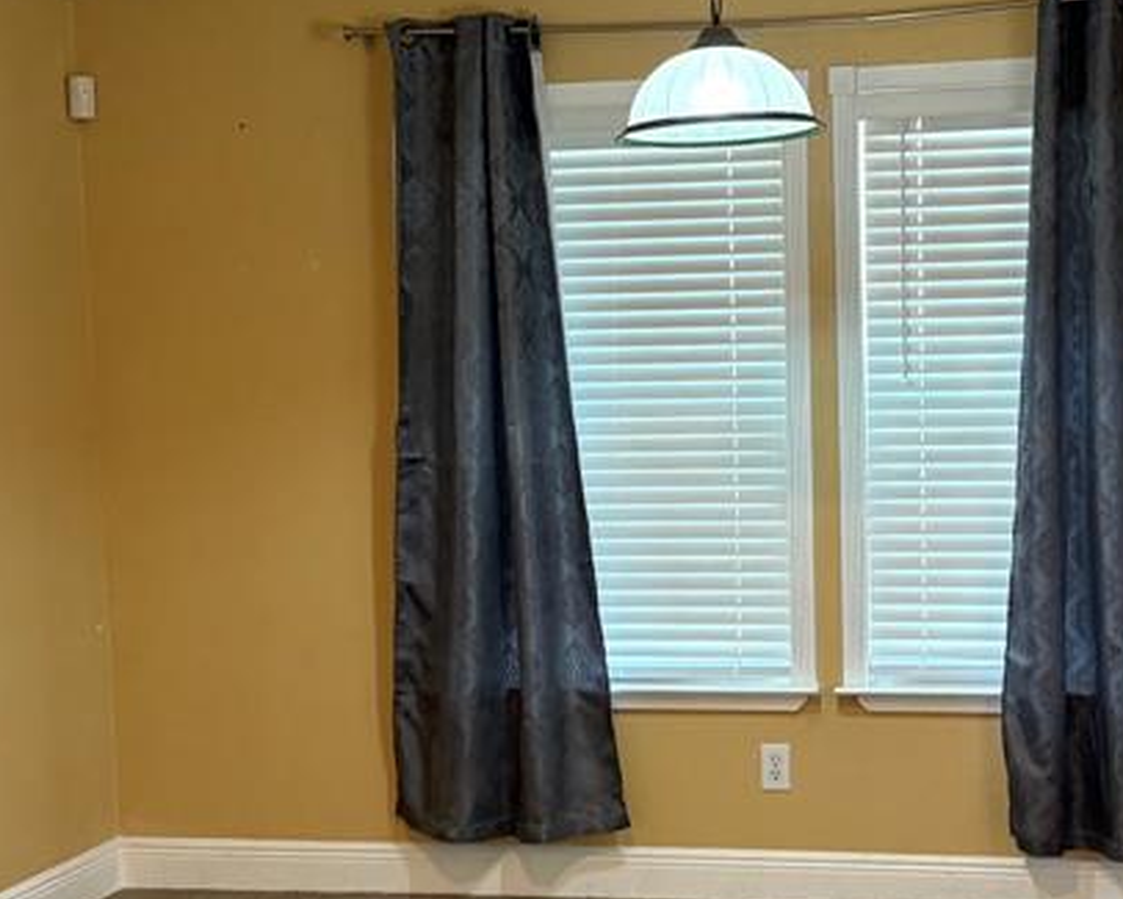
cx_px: 719
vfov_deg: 23.8
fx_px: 2128
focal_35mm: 64
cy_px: 581
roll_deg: +1.9
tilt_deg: -5.9
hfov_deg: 29.4
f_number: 1.6
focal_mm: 5.96
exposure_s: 1/60
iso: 160
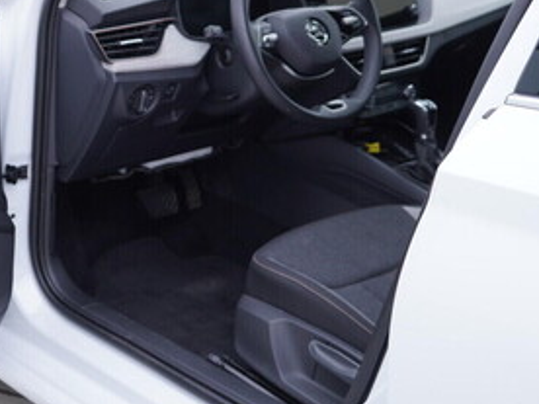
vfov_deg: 21.3
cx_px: 74
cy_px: 145
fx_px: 1074
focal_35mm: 69
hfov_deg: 27.3
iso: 125
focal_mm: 24
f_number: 3.2
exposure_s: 1/40
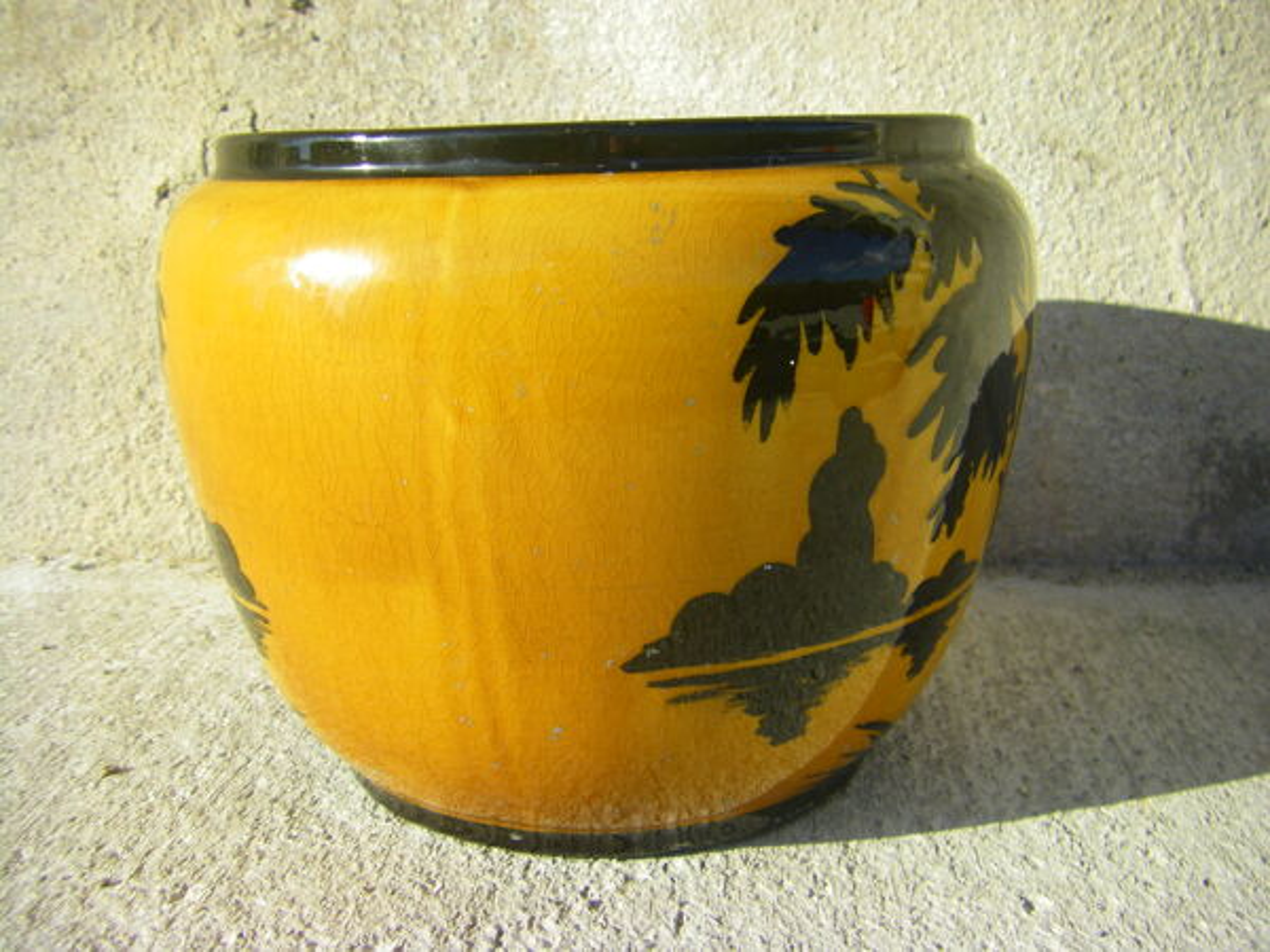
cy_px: 476
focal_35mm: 38
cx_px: 635
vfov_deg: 37.7
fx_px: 1394
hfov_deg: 49.0
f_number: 7
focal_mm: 6.3
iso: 64
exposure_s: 1/125
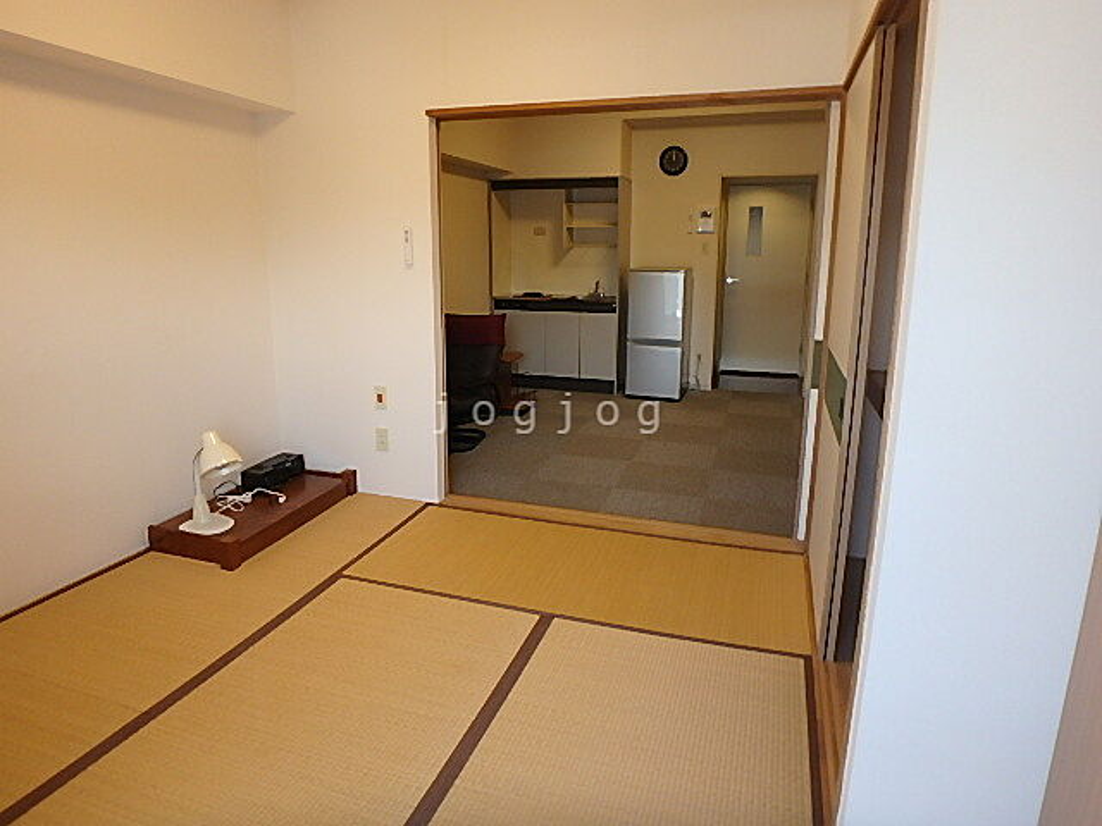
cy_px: 413
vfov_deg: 63.4
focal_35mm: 21
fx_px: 669
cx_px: 551
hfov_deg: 79.0
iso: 200
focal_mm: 3.7
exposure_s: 1/60
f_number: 3.5
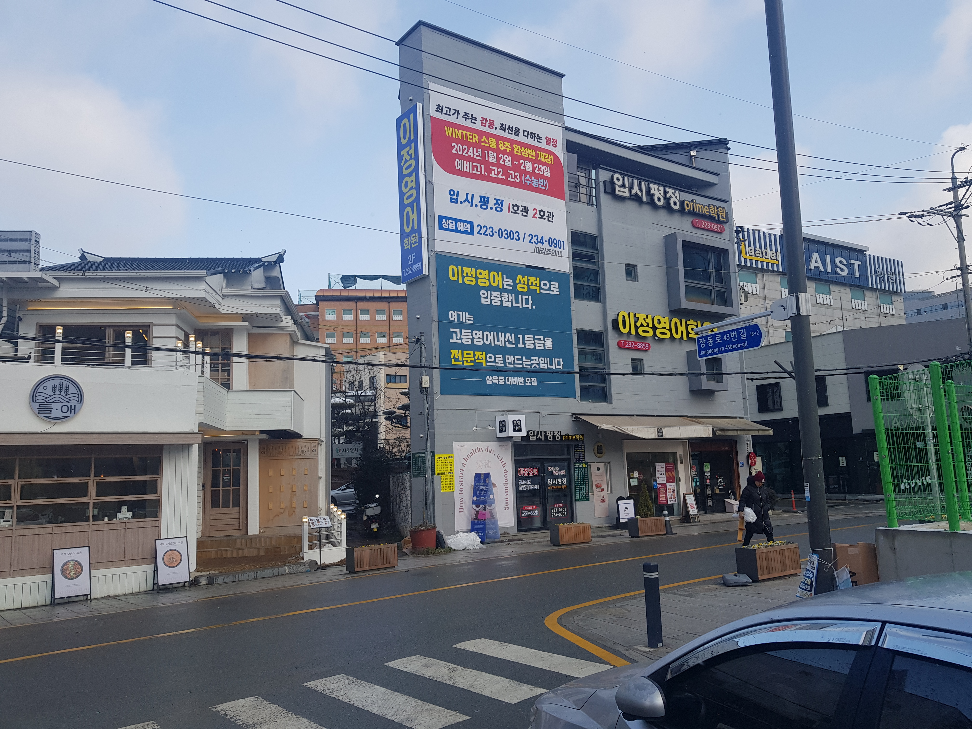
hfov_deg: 67.3
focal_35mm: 26
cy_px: 364
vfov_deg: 53.1
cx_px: 486
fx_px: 730
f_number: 1.7
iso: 40
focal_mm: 4.3
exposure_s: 1/1204
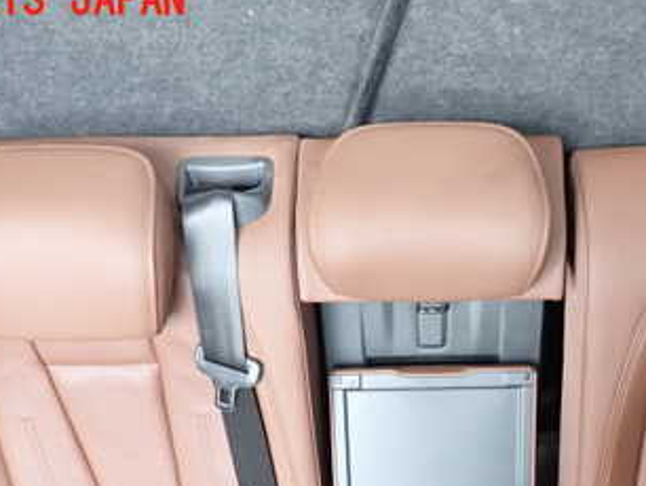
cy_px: 450
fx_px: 915
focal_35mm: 49
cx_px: 435
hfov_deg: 38.4
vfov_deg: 28.4
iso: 200
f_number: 2
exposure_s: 1/30
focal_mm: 4.5
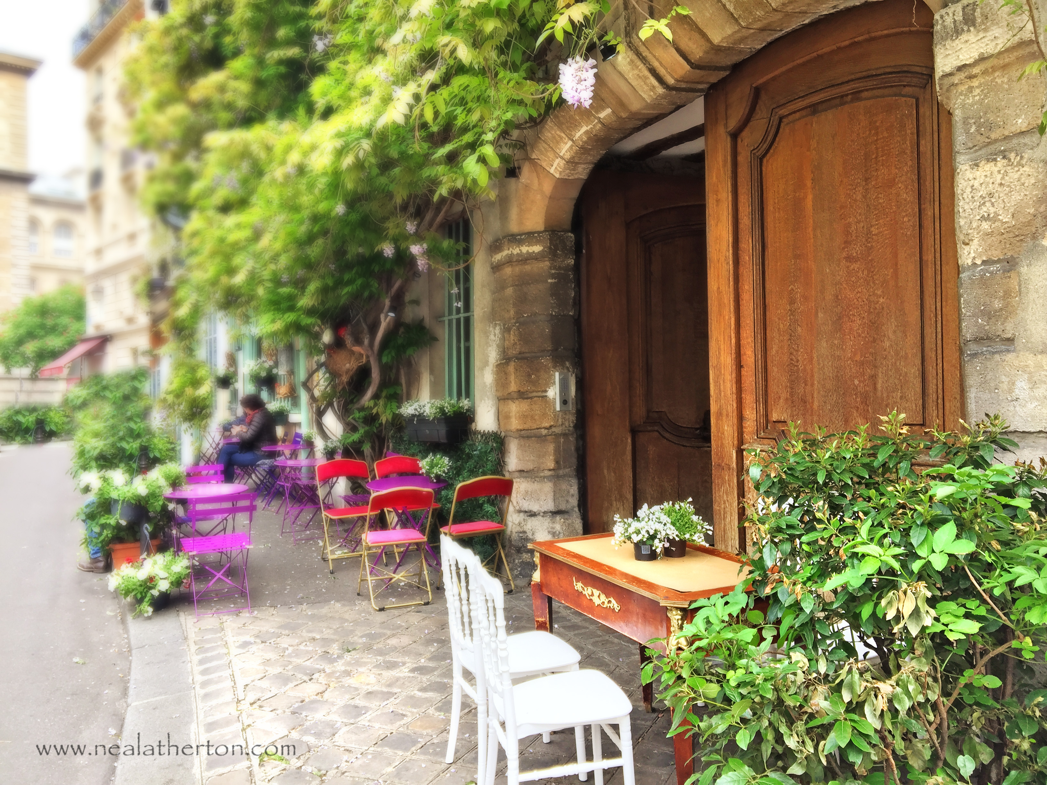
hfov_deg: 61.7
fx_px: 877
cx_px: 524
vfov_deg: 48.2
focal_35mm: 29
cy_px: 392
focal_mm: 4.15
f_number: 2.2
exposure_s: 1/144
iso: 32
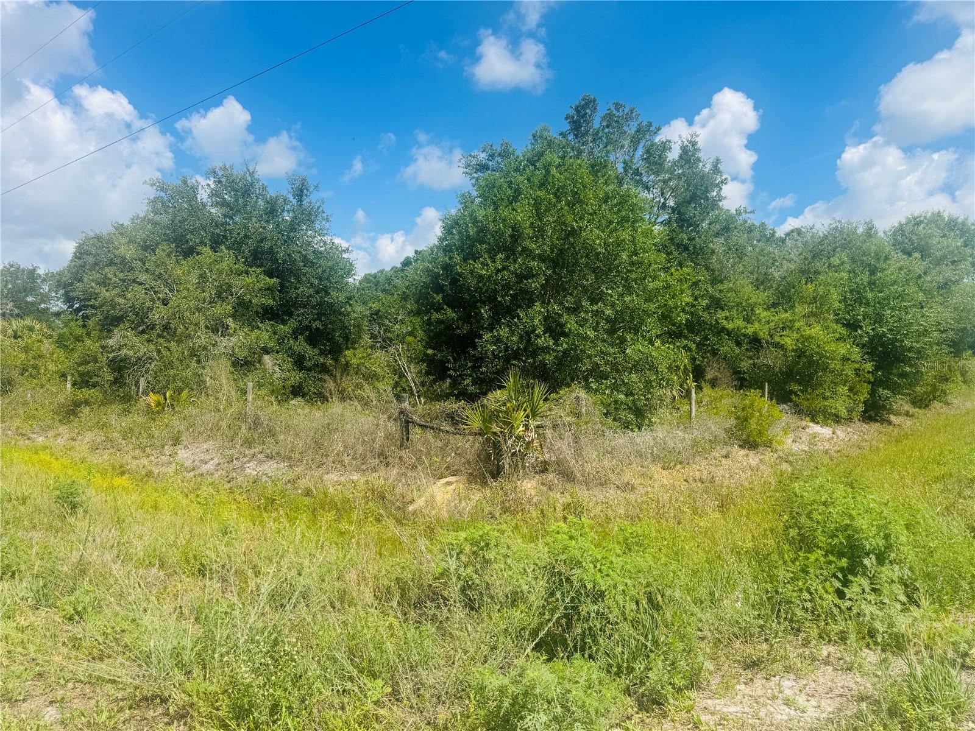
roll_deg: -0.7
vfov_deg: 56.8
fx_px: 676
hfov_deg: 71.6
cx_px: 488
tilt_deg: -0.6
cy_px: 366
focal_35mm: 24
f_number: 1.78
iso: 80
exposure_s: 1/4608
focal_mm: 6.76
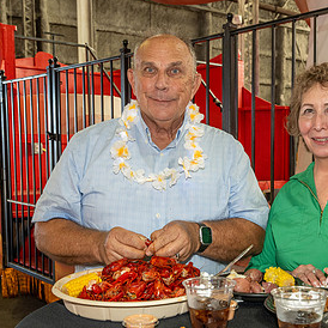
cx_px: 236
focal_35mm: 53
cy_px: 205
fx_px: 568
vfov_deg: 32.1
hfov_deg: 31.8
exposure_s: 1/60
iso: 900
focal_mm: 29.5
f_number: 6.3
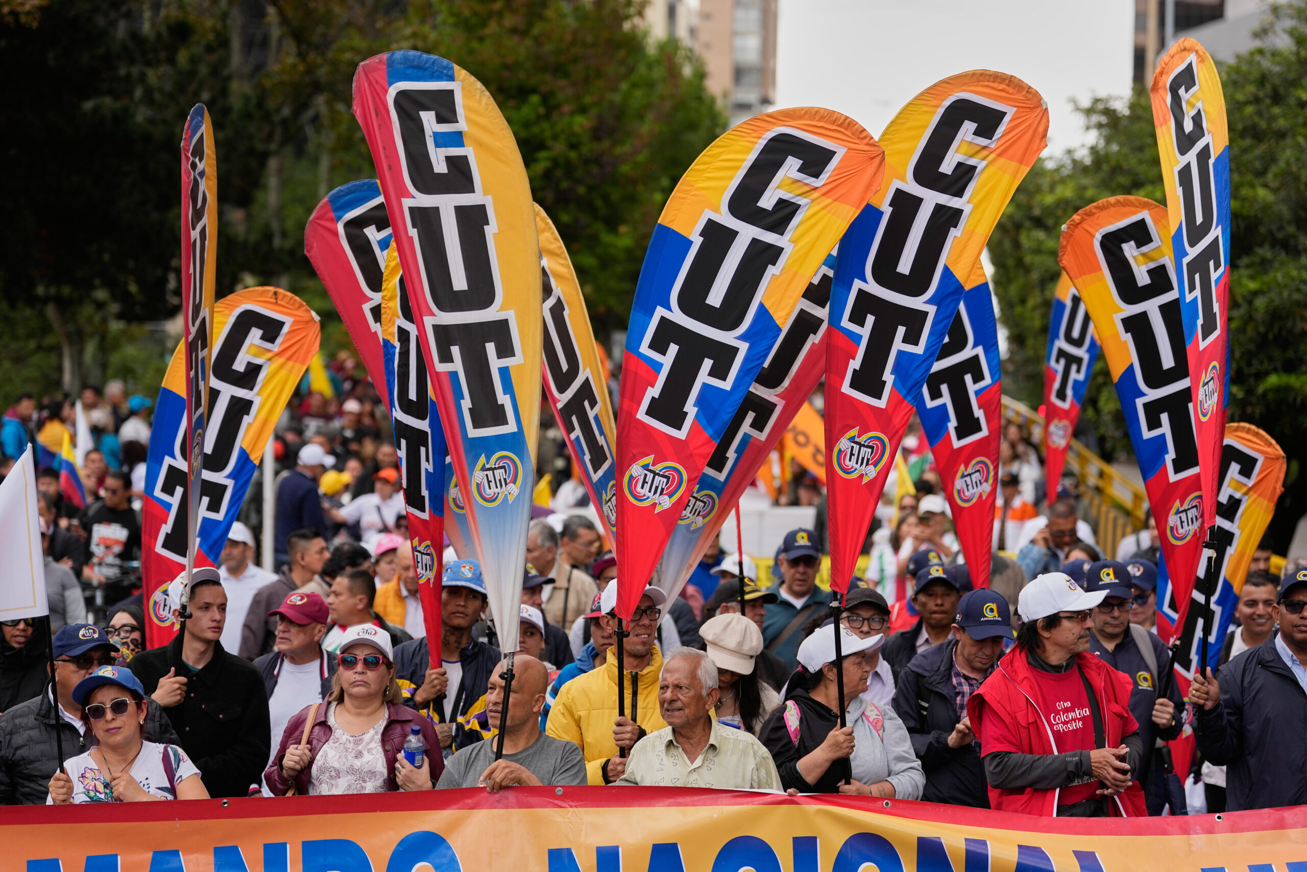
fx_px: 3667
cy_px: 436
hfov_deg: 20.2
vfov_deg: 13.6
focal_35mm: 101
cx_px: 654
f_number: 2.8
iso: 400
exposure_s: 1/2000
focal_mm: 101
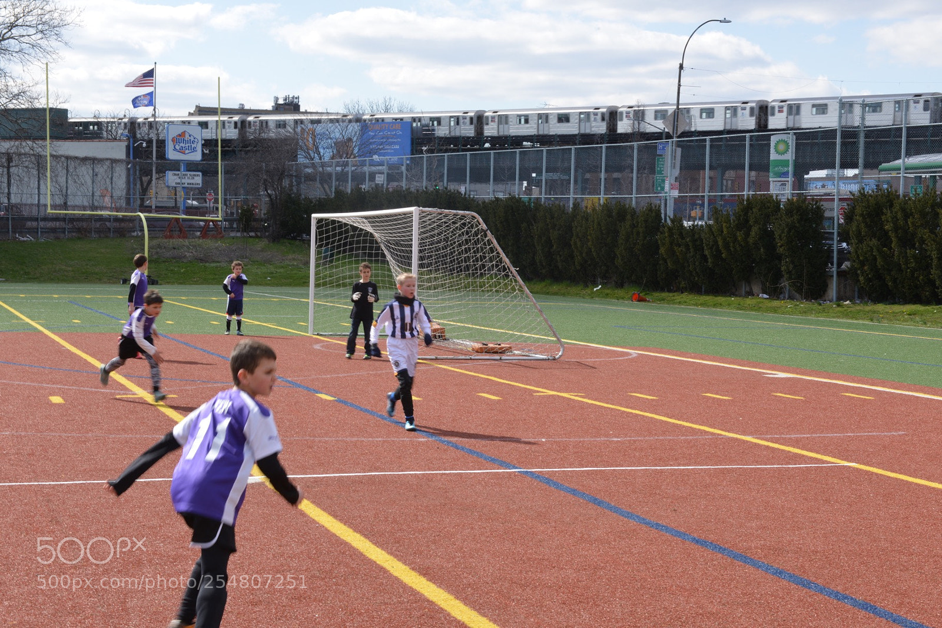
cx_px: 471
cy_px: 314
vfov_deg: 21.9
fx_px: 1622
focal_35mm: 62
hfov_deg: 32.4
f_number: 22
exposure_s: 1/60
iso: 280
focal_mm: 62
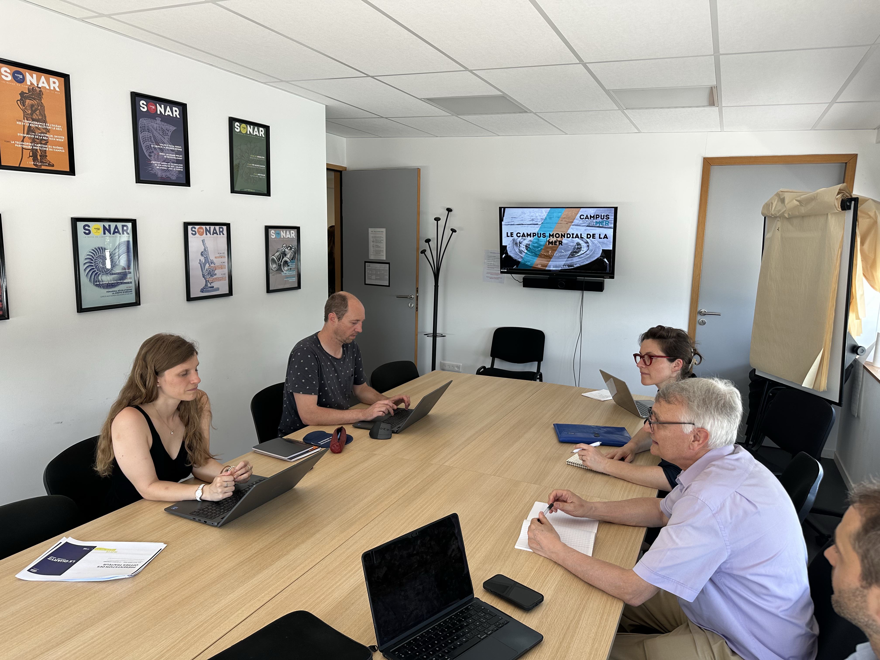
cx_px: 440
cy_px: 330
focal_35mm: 24
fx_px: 610
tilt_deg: -9.7
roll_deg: -1.4
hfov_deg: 71.6
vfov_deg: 56.8
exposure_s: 1/121
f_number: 1.78
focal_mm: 6.86
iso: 64
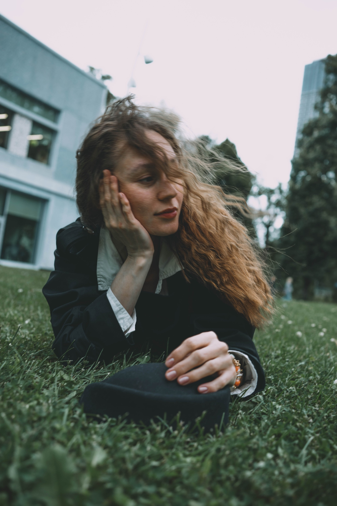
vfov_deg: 54.4
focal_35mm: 35
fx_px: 491
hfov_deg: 37.9
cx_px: 168
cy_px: 253
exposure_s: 1/60
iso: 64
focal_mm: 35
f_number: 4
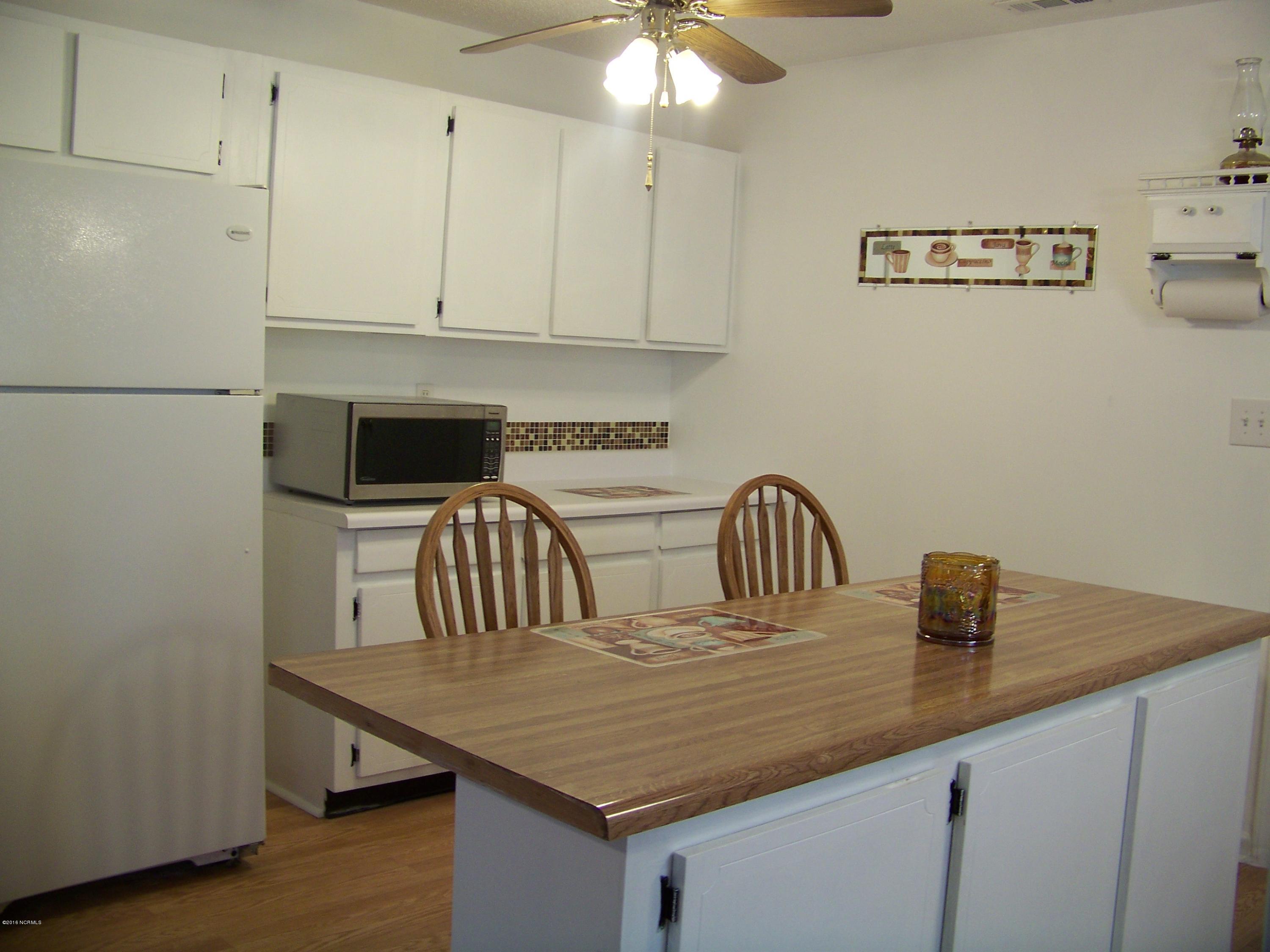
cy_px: 476
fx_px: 1321
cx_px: 635
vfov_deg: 39.7
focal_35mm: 36
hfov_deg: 51.4
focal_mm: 5.85
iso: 80
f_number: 2.8
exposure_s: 1/30
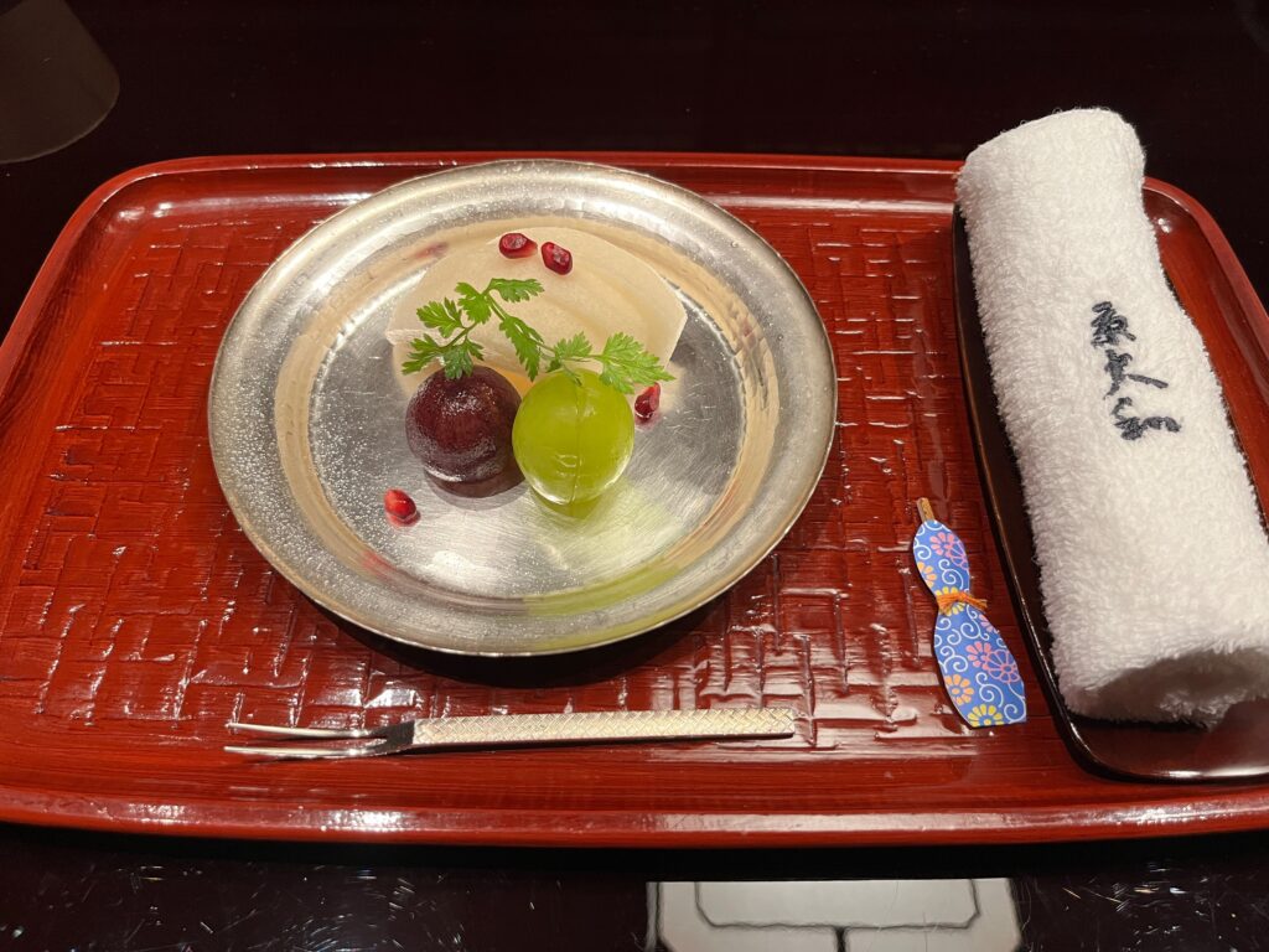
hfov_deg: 67.3
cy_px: 476
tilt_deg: -57.1
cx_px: 634
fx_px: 953
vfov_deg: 53.1
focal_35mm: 26
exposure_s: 1/60
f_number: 1.6
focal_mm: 5.1
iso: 250
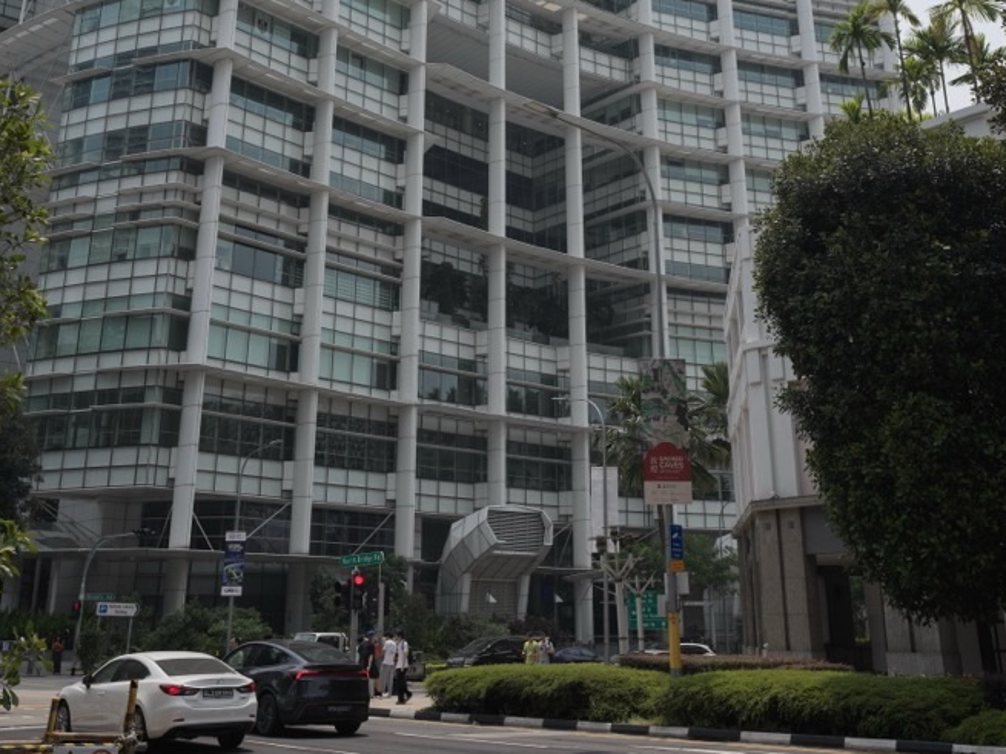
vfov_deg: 32.2
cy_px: 97
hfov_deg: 43.9
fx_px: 1249
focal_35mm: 43
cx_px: 507
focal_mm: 28
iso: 400
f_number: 6.8
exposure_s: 1/1500
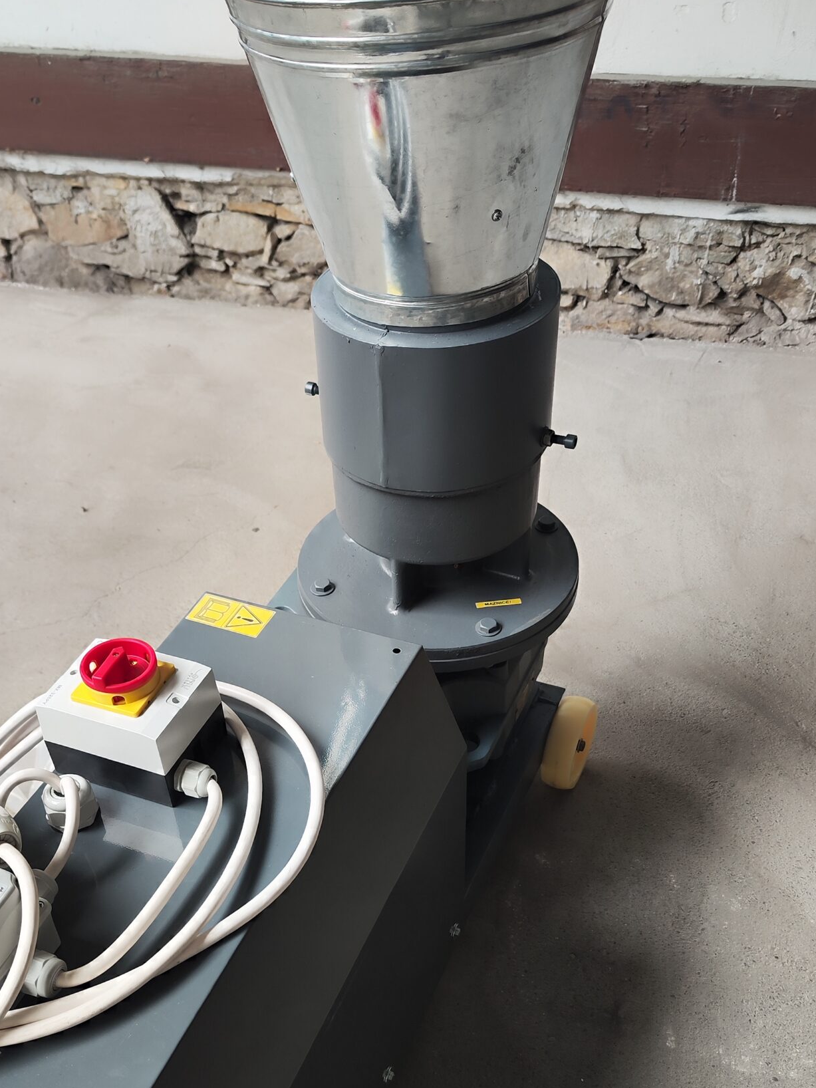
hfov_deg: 39.6
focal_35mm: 36
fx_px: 1131
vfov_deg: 50.2
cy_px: 749
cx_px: 368
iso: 359
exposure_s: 1/100
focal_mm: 7.01
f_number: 1.69
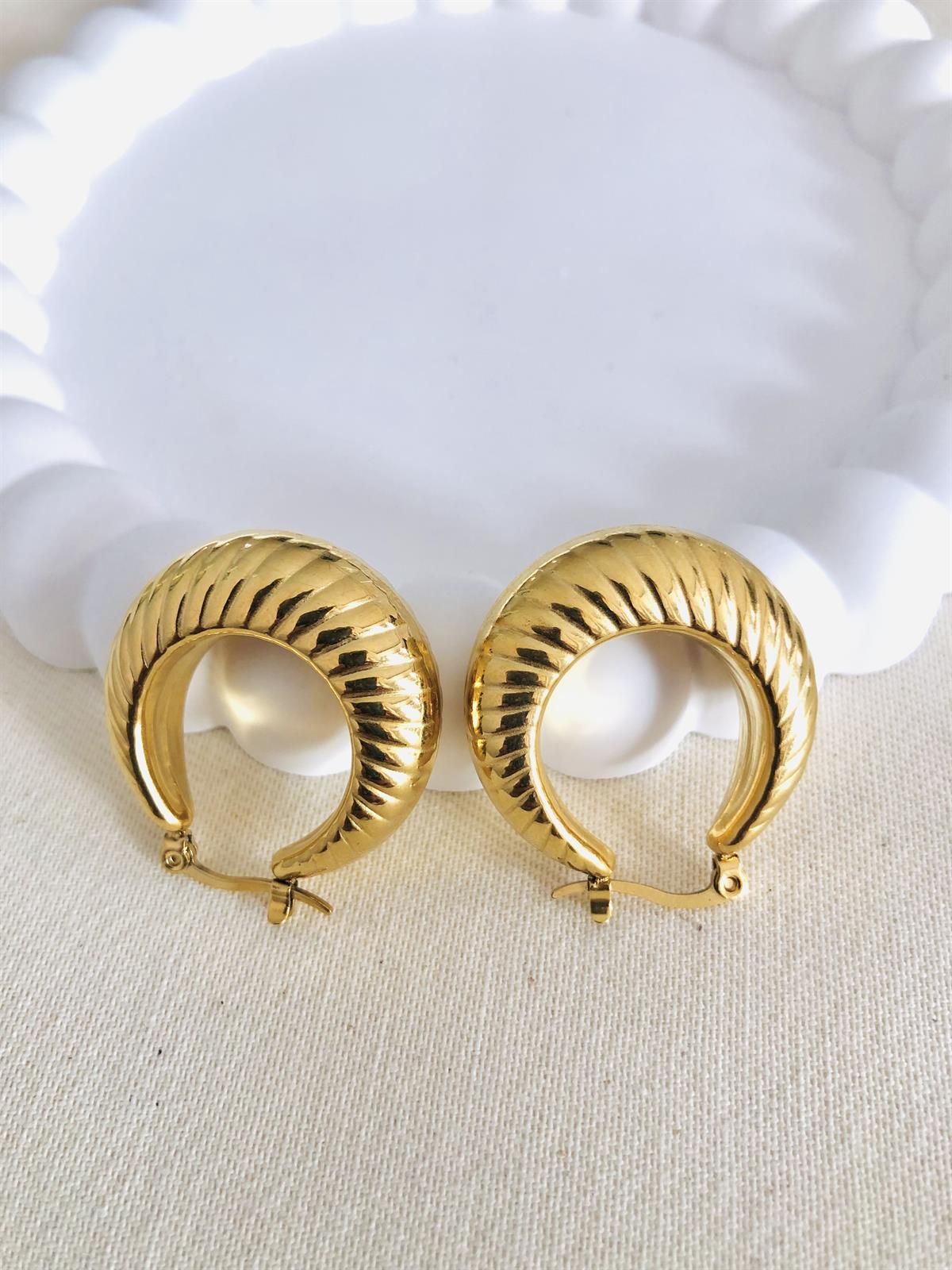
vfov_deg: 63.4
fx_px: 1027
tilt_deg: -58.3
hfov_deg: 49.7
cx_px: 476
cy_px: 635
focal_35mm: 28
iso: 25
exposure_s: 1/40
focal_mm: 3.99
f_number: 1.8
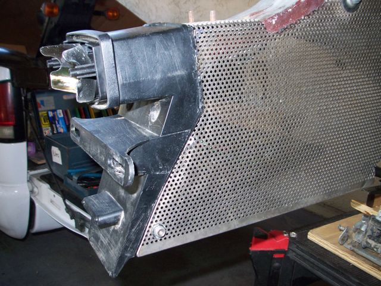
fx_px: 418
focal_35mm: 38
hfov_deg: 49.0
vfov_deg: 37.7
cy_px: 143
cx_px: 190
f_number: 3.9
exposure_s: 1/60
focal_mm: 6.3
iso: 125
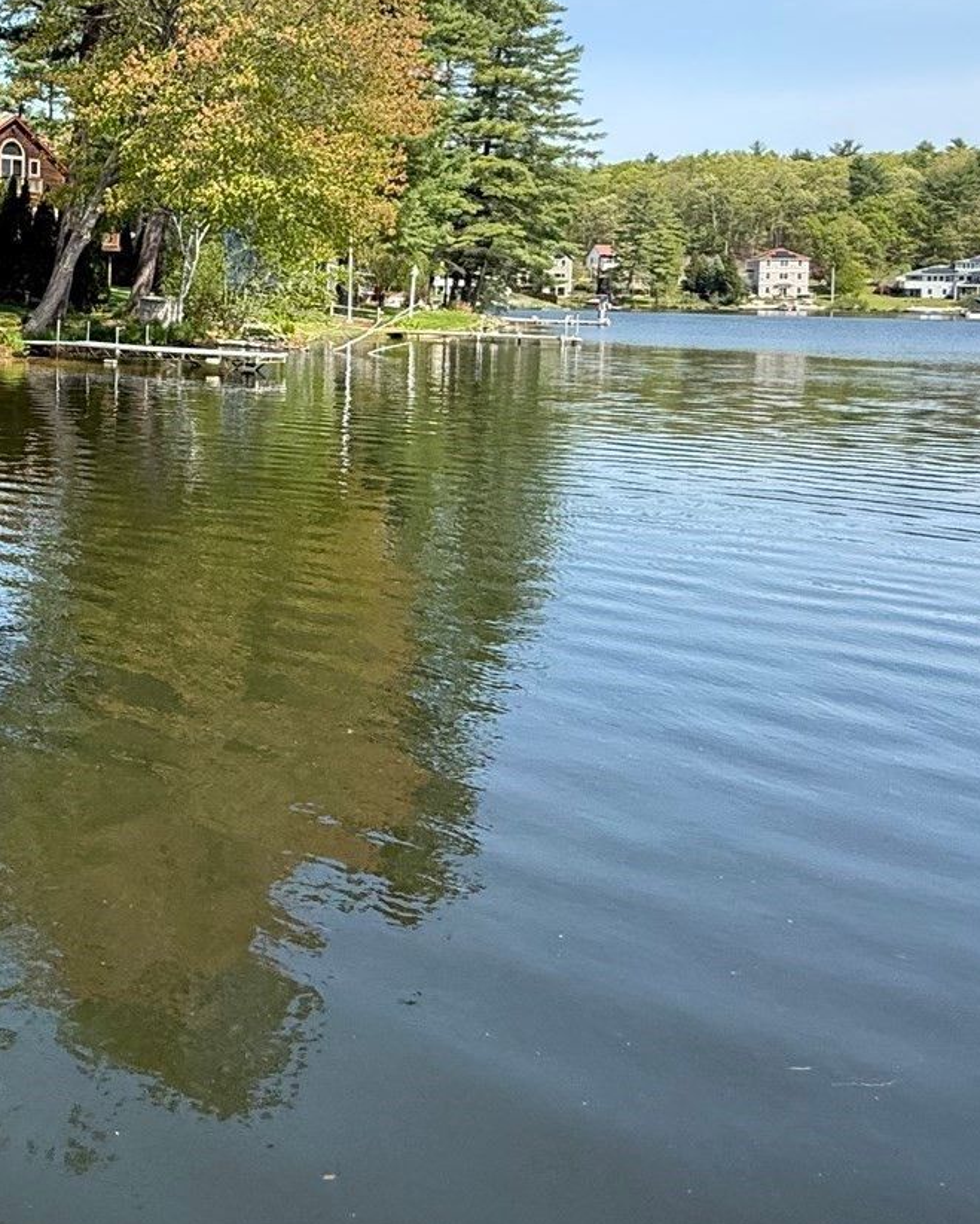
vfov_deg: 51.1
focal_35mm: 34
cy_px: 339
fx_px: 1232
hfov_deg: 38.5
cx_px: -1
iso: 50
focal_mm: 2.22
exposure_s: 1/726
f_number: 2.2
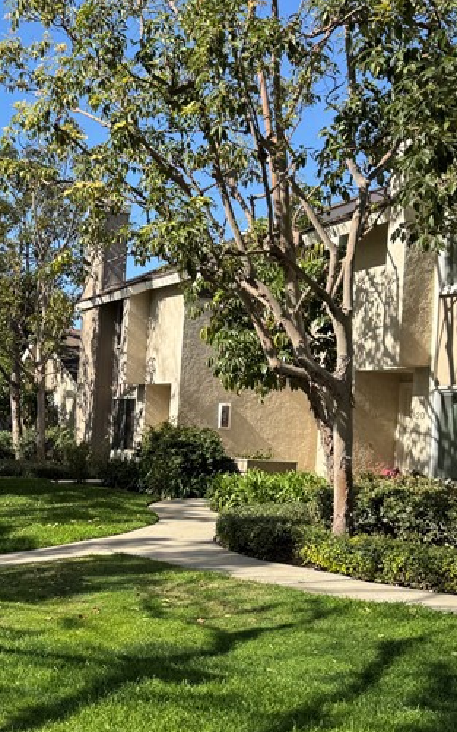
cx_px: -29
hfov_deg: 23.5
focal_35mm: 52
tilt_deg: -1.9
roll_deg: -2.7
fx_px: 1037
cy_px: 454
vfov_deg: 38.6
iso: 80
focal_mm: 6.76
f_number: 1.78
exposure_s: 1/2174
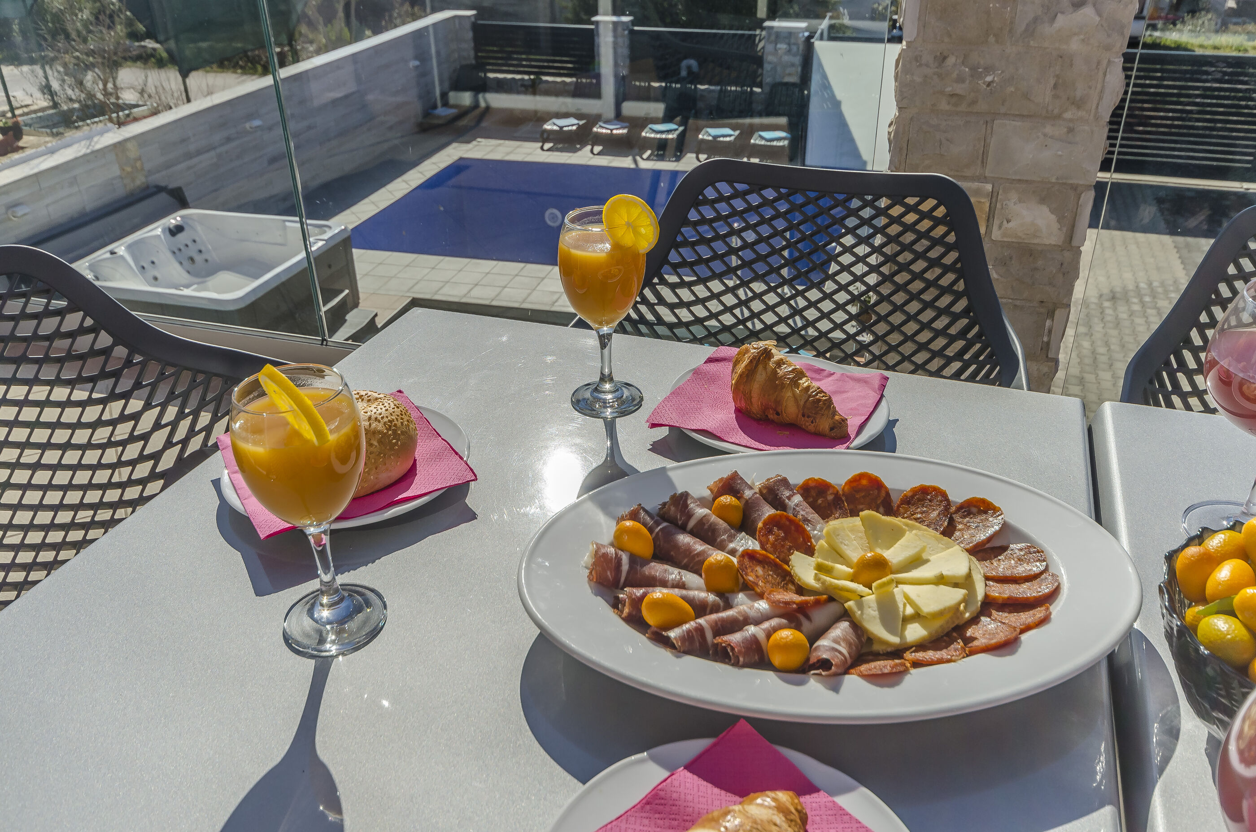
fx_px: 1045
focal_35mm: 30
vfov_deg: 43.4
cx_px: 628
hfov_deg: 62.0
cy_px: 416
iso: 100
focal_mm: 20
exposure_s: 1/800
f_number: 9
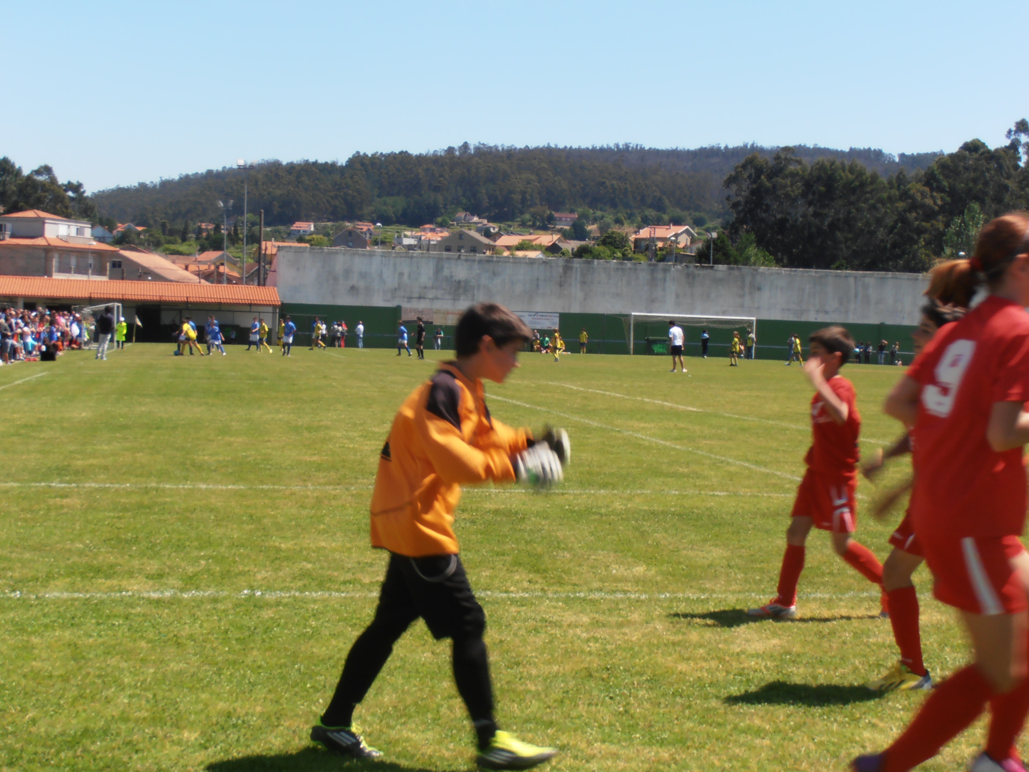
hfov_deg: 28.2
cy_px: 386
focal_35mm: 69
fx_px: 2051
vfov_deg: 21.3
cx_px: 514
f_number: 12
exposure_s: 1/80
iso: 80
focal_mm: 12.29
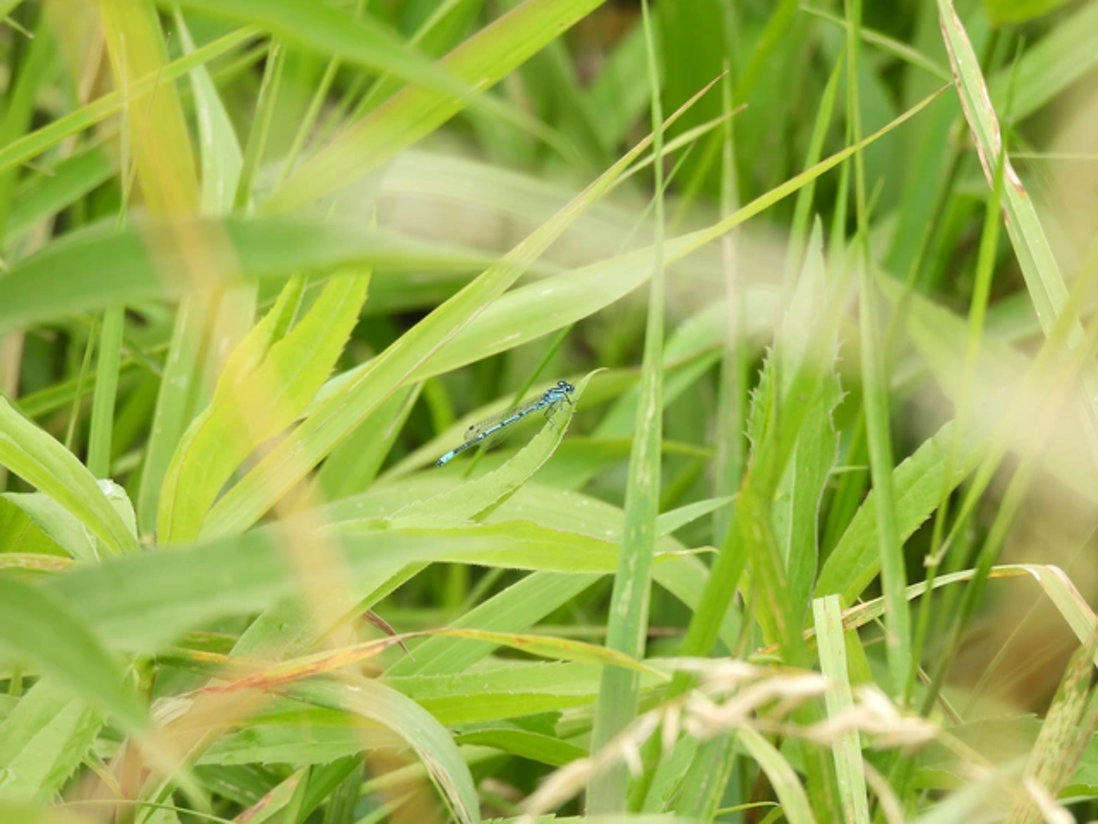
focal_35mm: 500
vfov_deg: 3.0
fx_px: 15860
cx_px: 549
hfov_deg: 4.0
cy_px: 412
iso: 100
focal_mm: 89.2
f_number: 5
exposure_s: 1/160
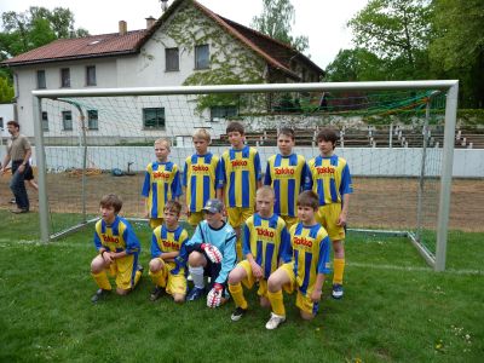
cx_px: 242
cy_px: 182
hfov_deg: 63.4
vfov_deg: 49.7
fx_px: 391
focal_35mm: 28
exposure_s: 1/320
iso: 100
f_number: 3.3
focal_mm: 4.7
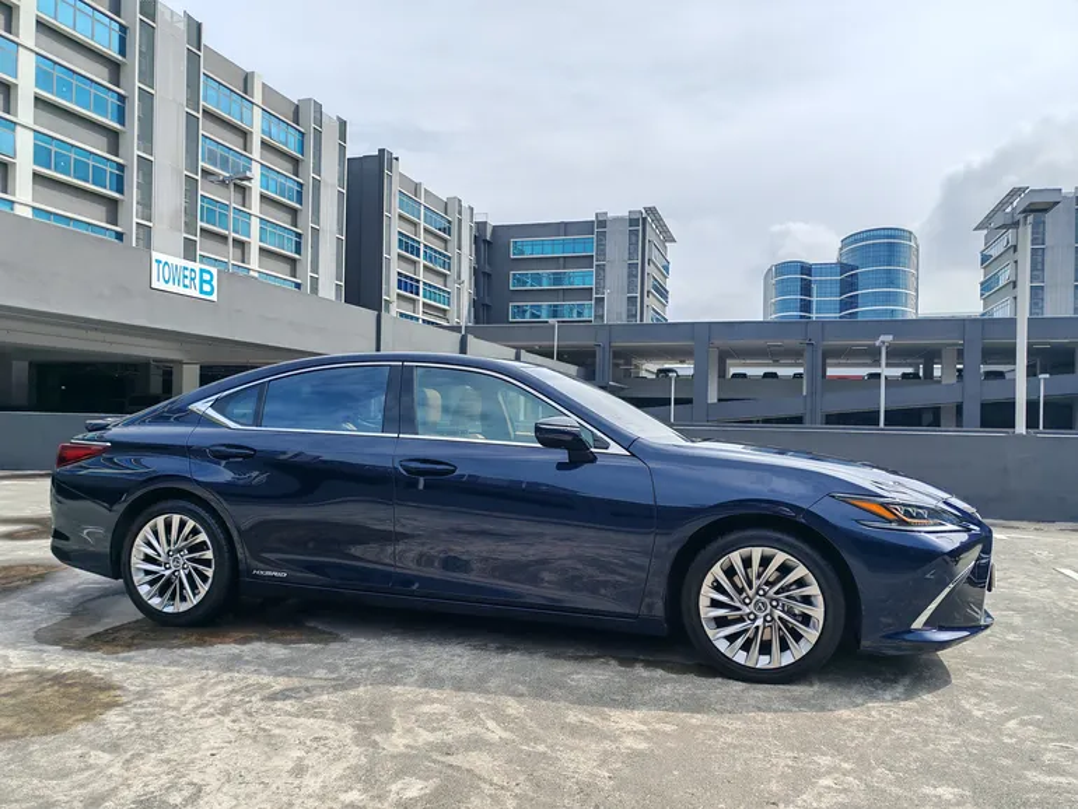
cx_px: 539
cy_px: 404
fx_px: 841
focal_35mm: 27
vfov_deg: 51.4
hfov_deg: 65.3
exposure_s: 1/2400
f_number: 1.95
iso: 50
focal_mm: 5.52
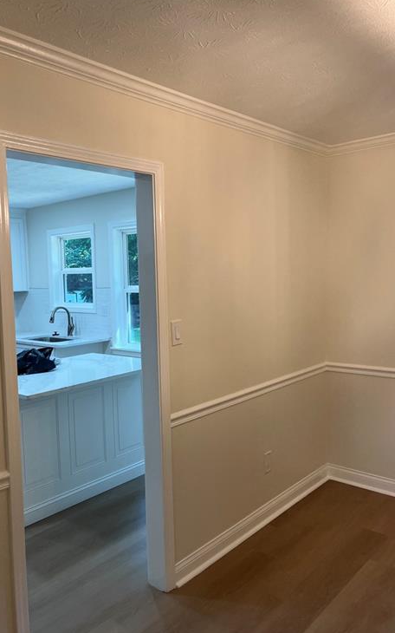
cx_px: 159
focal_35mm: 29
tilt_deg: -0.8
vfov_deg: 64.6
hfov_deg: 42.9
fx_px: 500
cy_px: 310
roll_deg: +2.8
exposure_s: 1/120
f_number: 1.6
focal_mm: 5.1
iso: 64
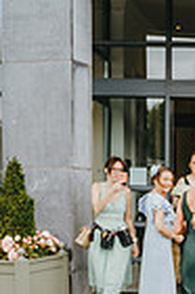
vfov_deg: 21.9
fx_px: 733
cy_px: 288
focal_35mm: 90
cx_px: 260
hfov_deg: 14.5
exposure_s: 1/320
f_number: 2.8
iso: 125
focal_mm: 28
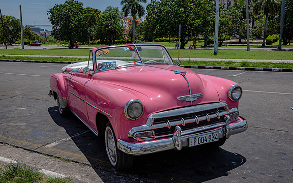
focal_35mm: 39
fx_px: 311
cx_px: 146
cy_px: 90
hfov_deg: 50.4
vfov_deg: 32.8
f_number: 11
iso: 80
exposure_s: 1/320
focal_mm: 38
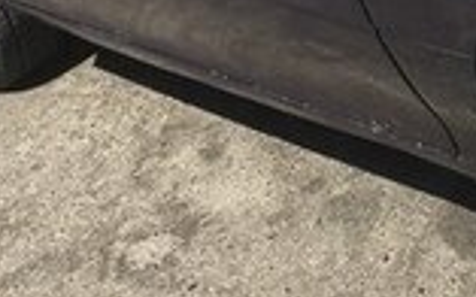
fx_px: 1673
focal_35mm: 129
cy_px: -199
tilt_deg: -19.7
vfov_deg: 9.7
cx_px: 525
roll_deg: +19.7
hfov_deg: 15.7
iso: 32
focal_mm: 4.15
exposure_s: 1/1014
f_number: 2.2
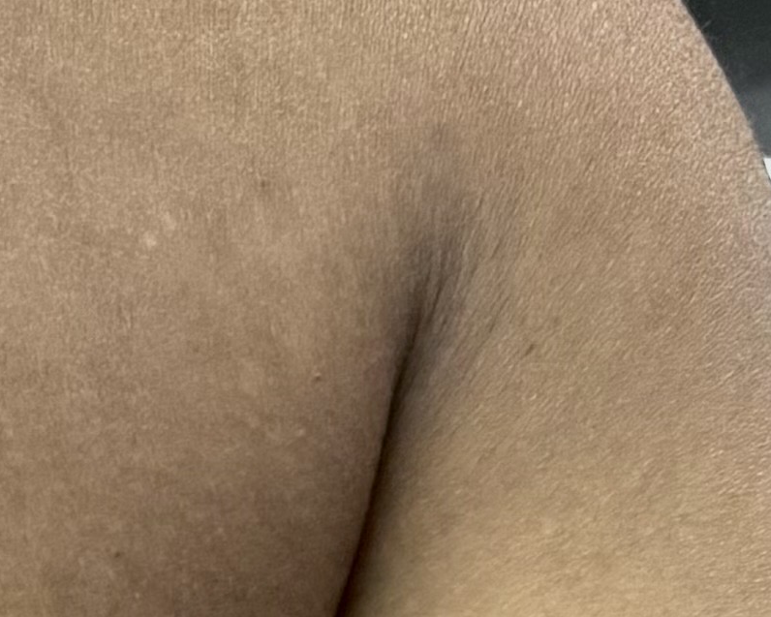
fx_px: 3834
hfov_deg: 9.8
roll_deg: +11.0
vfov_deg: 8.0
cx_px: -1222
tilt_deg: -7.5
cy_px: 1804
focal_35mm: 168
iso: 400
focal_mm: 6.86
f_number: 1.78
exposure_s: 1/60
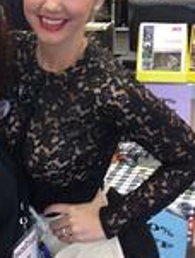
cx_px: 9
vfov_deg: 24.0
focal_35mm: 81
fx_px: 606
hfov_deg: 17.9
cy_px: 99
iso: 64
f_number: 2.4
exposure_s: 1/20
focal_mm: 4.28
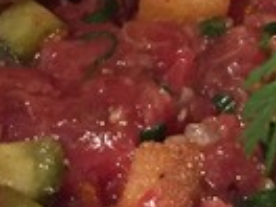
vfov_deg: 8.3
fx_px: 1427
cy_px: 6
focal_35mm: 179
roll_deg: +0.6
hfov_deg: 11.0
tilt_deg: -40.3
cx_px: 94
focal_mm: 4.15
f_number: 2.2
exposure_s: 1/33
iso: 200
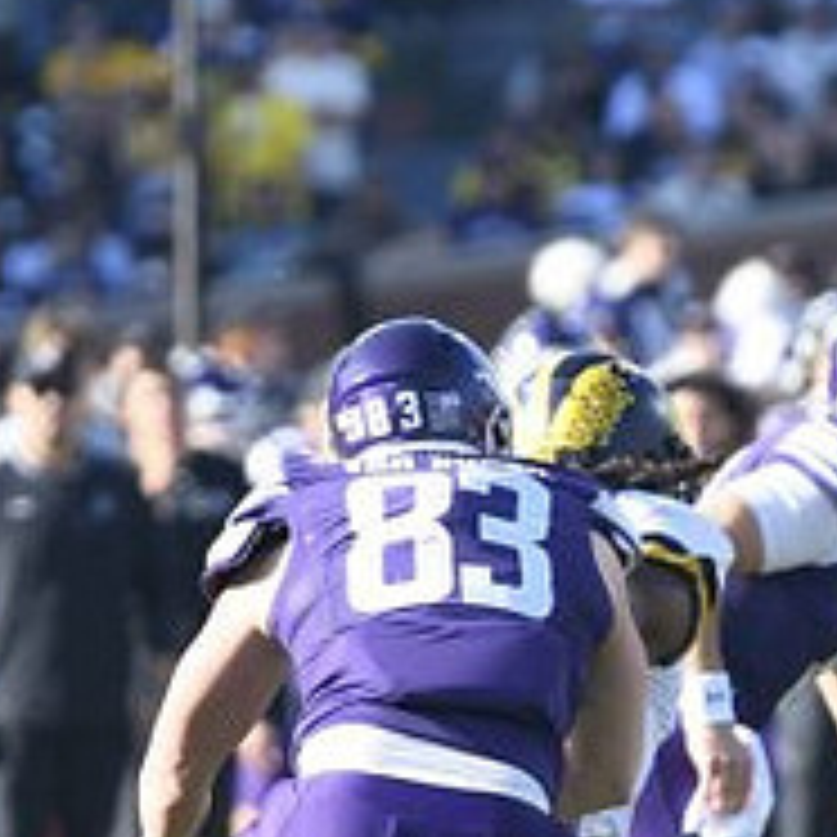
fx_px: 21748
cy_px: 729
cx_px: 1184
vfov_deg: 2.2
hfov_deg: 2.2
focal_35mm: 795
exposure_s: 1/1000
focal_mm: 200
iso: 250
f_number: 2.8
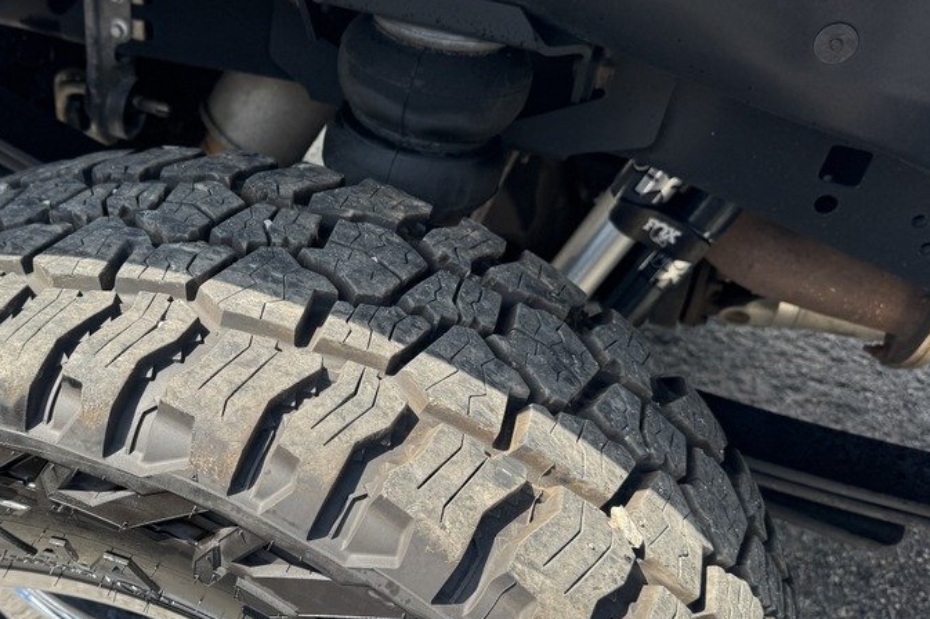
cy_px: 381
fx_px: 981
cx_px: 281
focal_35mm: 38
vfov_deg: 34.9
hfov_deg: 49.5
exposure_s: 1/938
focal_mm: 6.76
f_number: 1.78
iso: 80
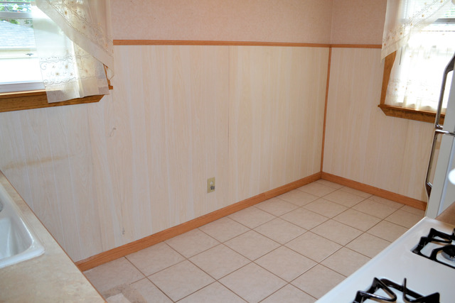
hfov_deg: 67.4
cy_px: 152
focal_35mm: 27
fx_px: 341
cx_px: 228
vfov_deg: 48.0
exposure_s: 1/60
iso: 500
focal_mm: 18
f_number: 3.5
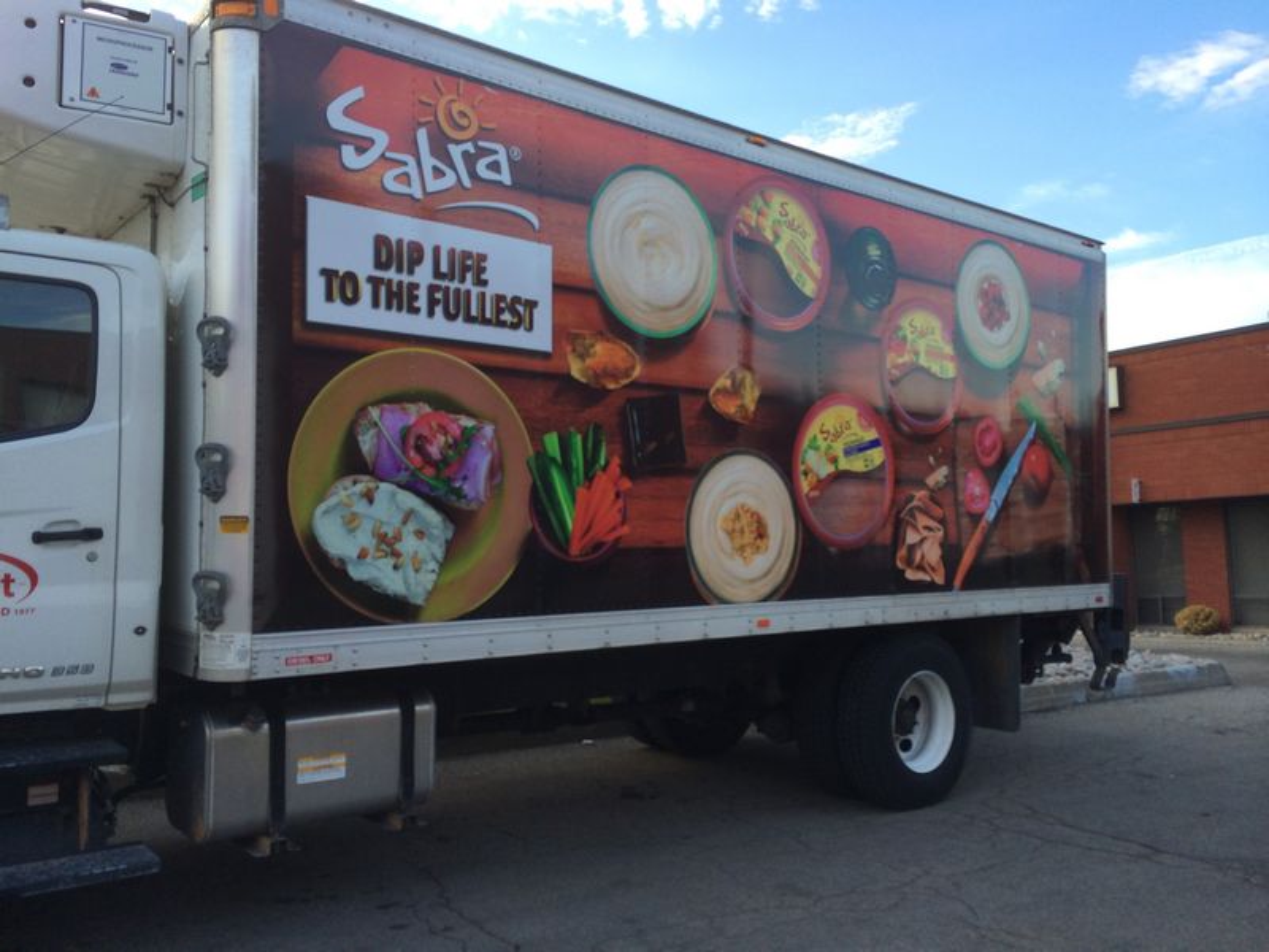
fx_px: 1100
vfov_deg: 46.8
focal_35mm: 30
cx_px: 634
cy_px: 476
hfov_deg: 60.0
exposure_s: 1/387
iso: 32
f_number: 2.2
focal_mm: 4.12
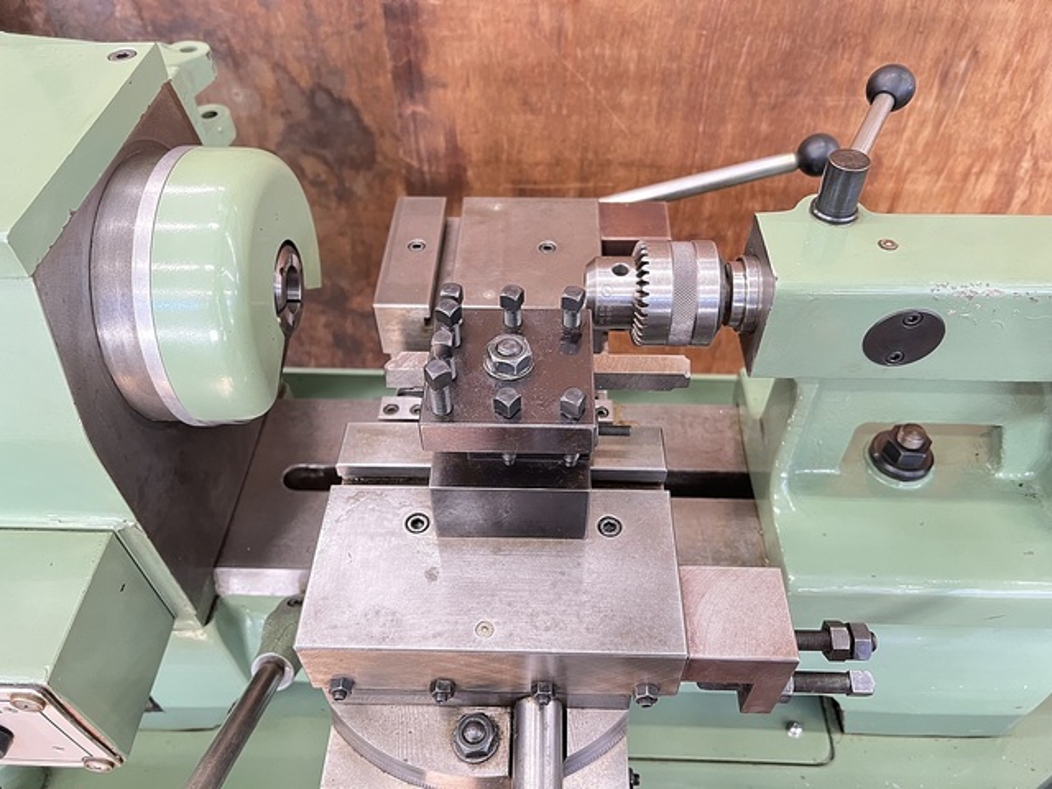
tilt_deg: -48.2
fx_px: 790
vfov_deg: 53.1
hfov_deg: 67.3
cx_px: 526
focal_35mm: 26
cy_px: 394
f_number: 1.5
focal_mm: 5.7
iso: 500
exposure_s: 1/60
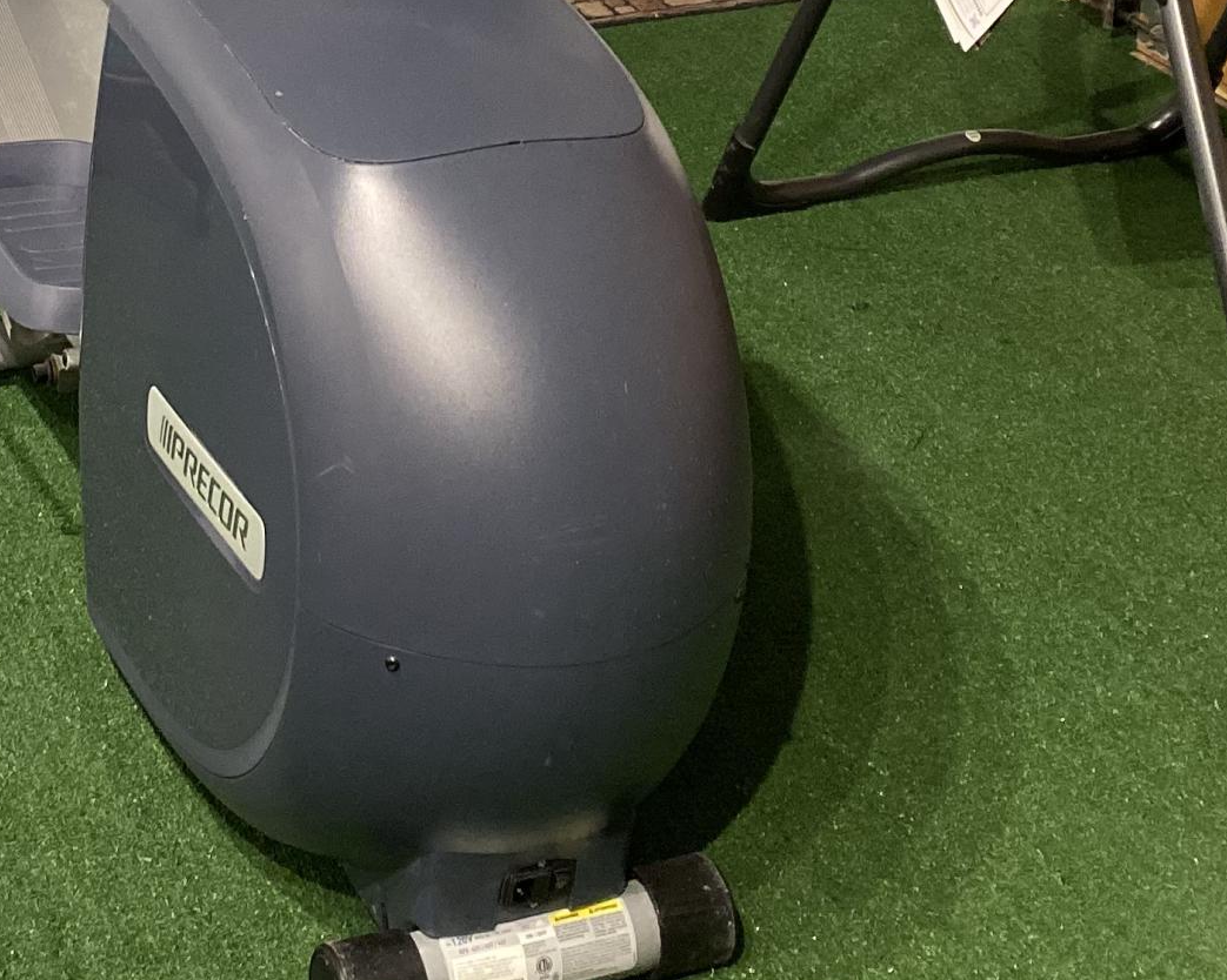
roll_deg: -0.9
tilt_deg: -14.7
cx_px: 336
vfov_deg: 19.2
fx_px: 2650
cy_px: -337
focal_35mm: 73
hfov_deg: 25.8
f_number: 1.8
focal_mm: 4.25
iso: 320
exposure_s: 1/60
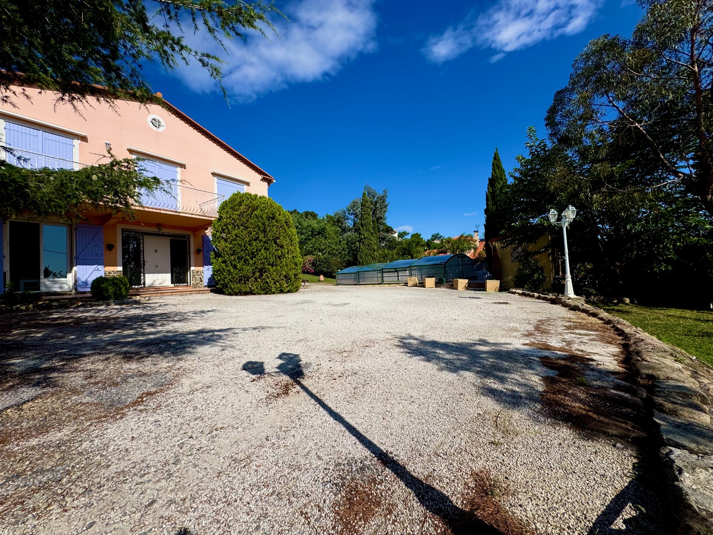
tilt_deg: +1.9
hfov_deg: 102.1
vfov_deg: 85.7
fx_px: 288
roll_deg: +2.8
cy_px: 268
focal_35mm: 14
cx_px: 356
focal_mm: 2.22
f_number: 2.2
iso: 50
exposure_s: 1/3717
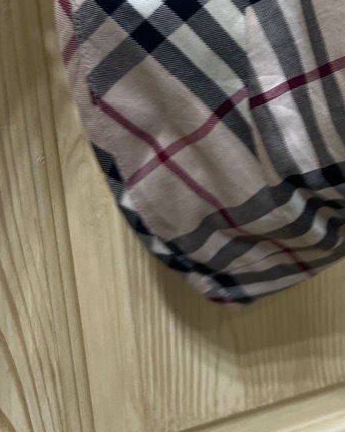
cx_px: 332
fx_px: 753
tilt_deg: -7.5
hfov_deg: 24.8
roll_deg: +4.8
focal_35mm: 59
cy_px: 38
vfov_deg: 30.5
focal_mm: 5.7
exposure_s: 1/50
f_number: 1.5
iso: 160
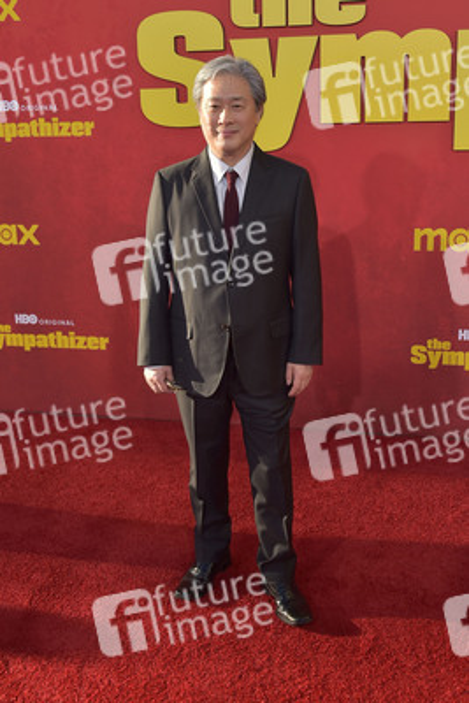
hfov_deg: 38.9
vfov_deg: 55.8
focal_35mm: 34
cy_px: 352
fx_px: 664
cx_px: 234
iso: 800
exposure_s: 1/1600
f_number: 6.3
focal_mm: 34
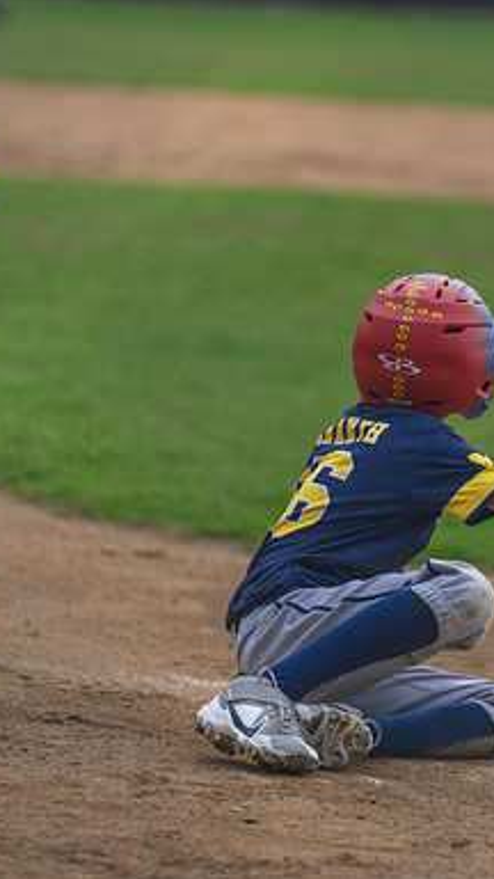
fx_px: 6963
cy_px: 438
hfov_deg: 4.1
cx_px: 416
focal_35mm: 299
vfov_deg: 7.2
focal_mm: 189
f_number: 2.8
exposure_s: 1/1000
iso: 1000
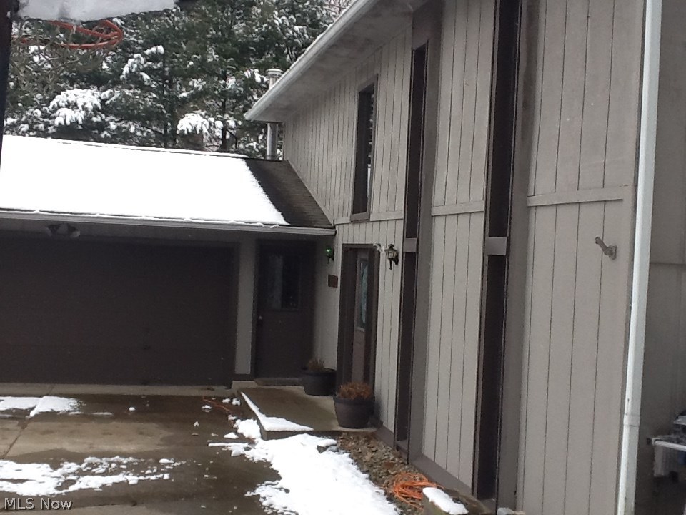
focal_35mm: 44
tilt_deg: -1.6
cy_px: 258
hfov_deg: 42.9
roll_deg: -2.2
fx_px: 872
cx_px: 343
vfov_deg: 32.9
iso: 40
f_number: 2.4
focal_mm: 2.03
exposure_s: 1/431
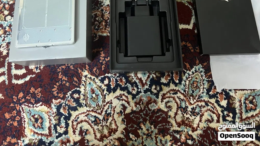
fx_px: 262
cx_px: 131
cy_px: -27
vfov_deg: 27.5
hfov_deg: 52.8
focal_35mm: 38
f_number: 1.5
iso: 640
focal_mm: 5.7
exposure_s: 1/25
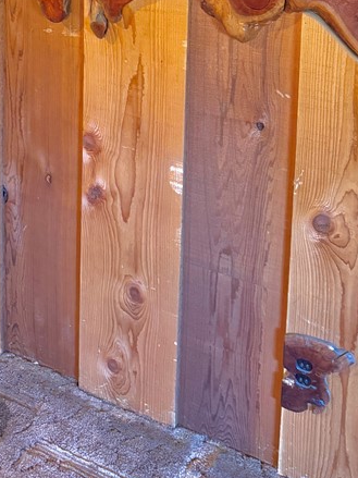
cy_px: -73
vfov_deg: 30.1
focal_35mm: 56
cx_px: 139
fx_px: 773
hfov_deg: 26.0
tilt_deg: -10.4
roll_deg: -0.9
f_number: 1.78
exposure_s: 1/40
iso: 800
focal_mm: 6.76
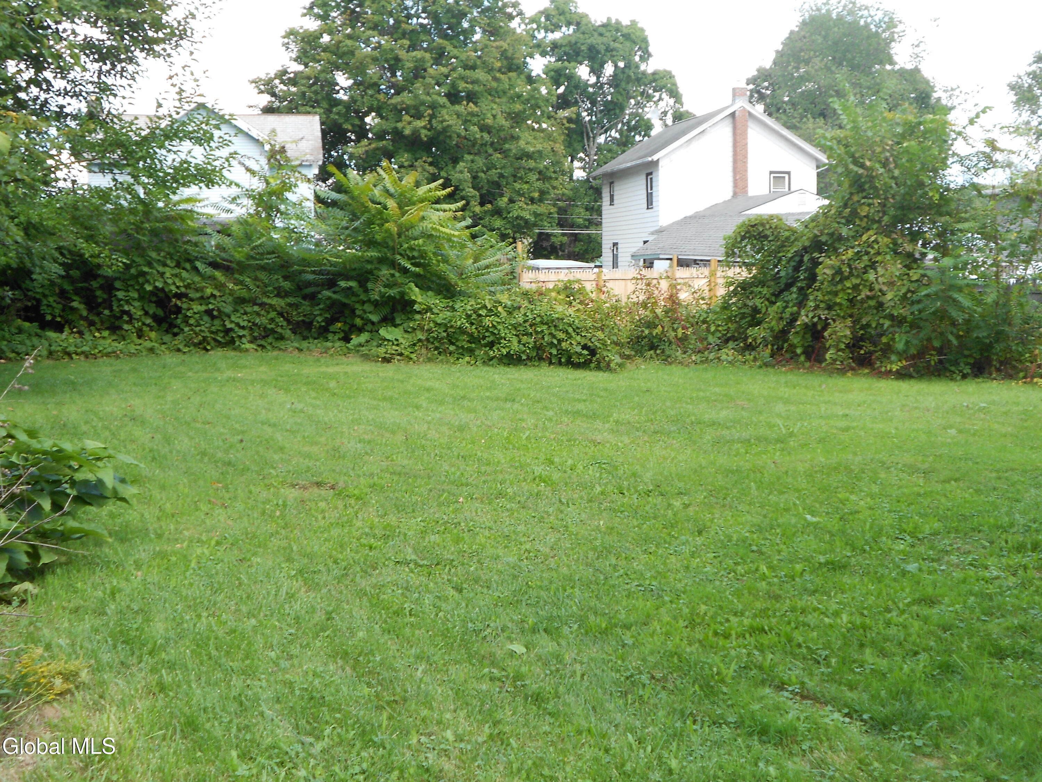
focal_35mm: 37
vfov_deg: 38.7
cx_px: 521
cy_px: 391
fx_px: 1114
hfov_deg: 50.1
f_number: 3.9
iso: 80
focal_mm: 6.7
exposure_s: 1/80
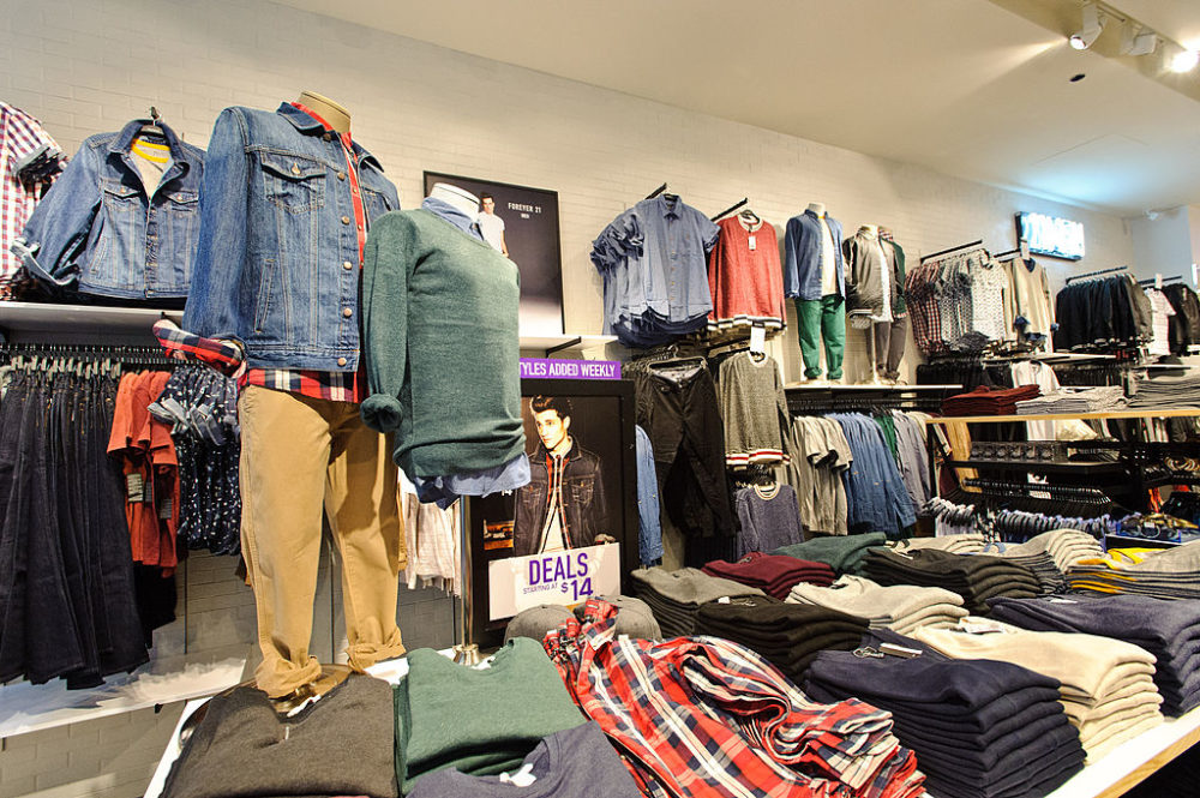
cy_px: 399
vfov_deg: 70.3
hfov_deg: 93.3
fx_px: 566
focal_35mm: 17
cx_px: 600
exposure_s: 1/200
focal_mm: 17
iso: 1600
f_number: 5.6
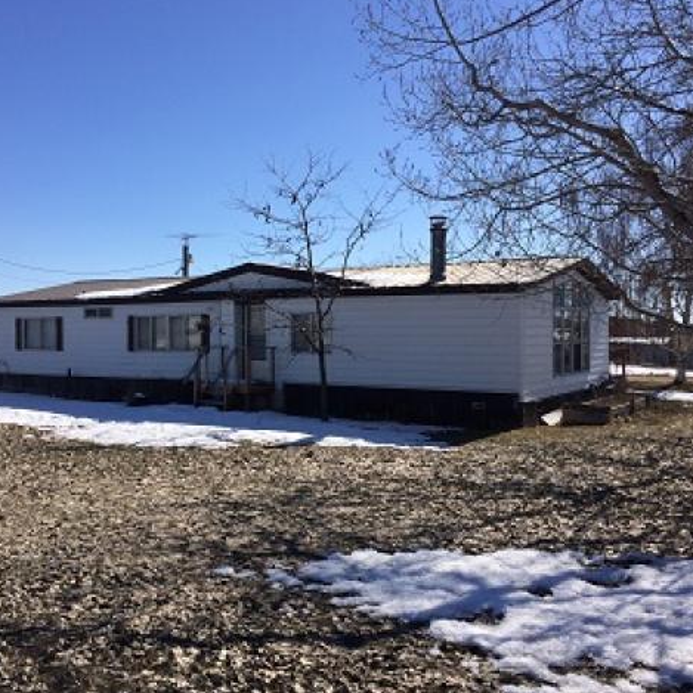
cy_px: 344
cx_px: 275
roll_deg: +0.9
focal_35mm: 35
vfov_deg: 47.2
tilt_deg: -0.8
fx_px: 793
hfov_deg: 46.9
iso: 32
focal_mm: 4.15
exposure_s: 1/3425
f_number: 2.2
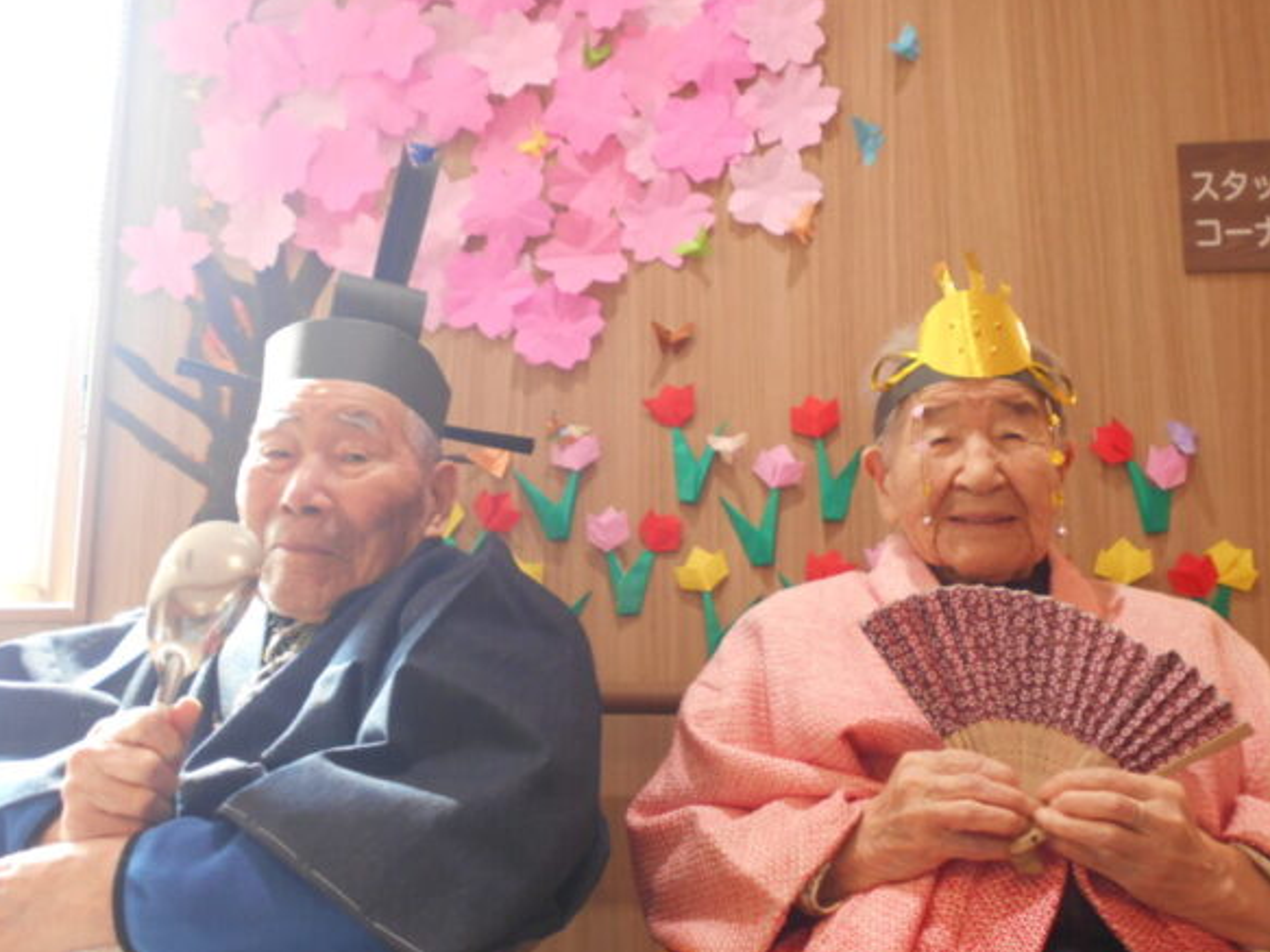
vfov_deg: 40.7
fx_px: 1284
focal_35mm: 35
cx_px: 636
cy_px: 464
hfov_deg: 52.6
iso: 180
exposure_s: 1/30
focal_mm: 5.8
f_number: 3.6
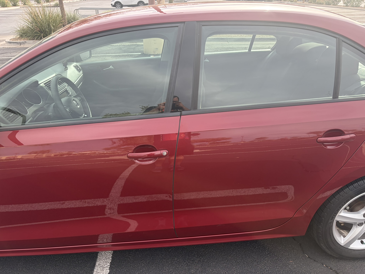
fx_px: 274
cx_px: 182
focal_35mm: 26
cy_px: 137
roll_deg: -0.2
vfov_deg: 53.1
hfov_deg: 67.3
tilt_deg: -27.1
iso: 50
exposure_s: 1/612
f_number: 1.6
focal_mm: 5.96
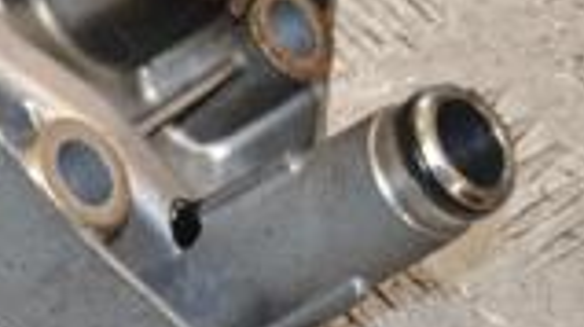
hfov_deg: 7.4
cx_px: -371
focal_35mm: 285
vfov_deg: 4.2
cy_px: 18
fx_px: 4408
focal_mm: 48
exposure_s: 1/200
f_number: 5.6
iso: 800
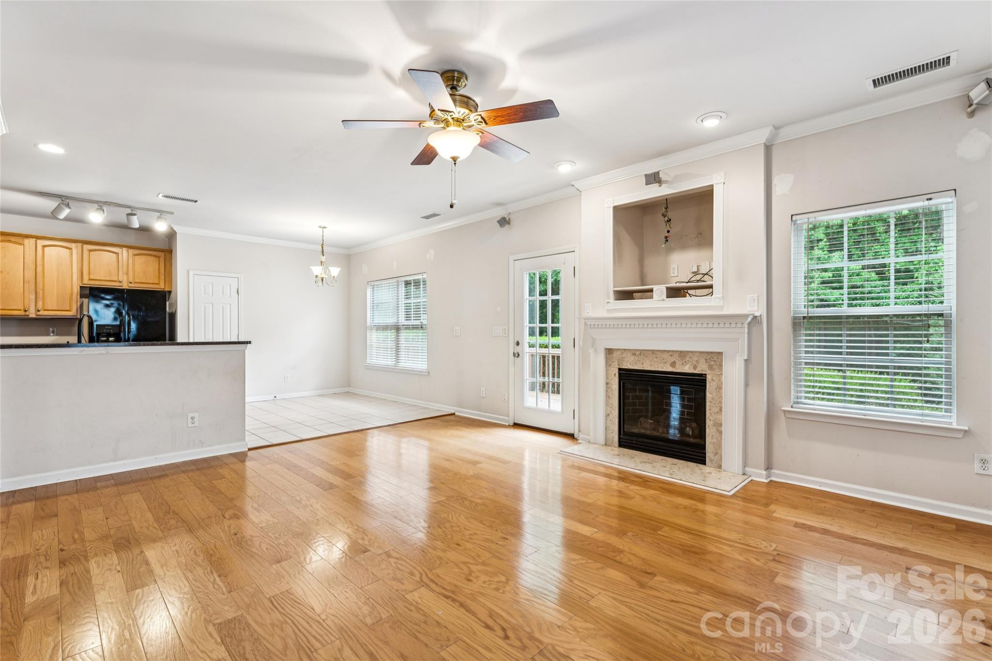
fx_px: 449
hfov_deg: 95.7
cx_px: 496
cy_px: 330
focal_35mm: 16
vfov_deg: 72.7
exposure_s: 1/2.5
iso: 100
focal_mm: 16.3
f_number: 9
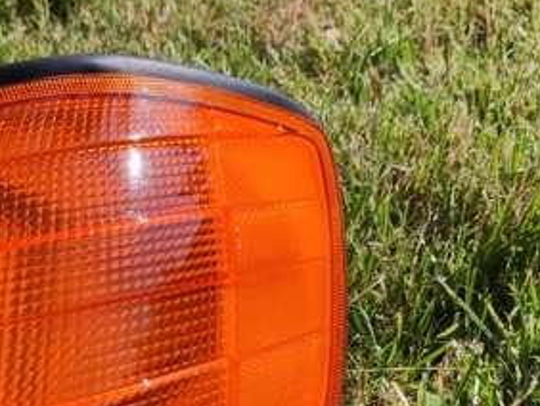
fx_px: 921
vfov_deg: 23.8
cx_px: 149
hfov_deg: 32.2
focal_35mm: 59
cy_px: 408
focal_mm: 4.71
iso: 50
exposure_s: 1/1946
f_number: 1.79
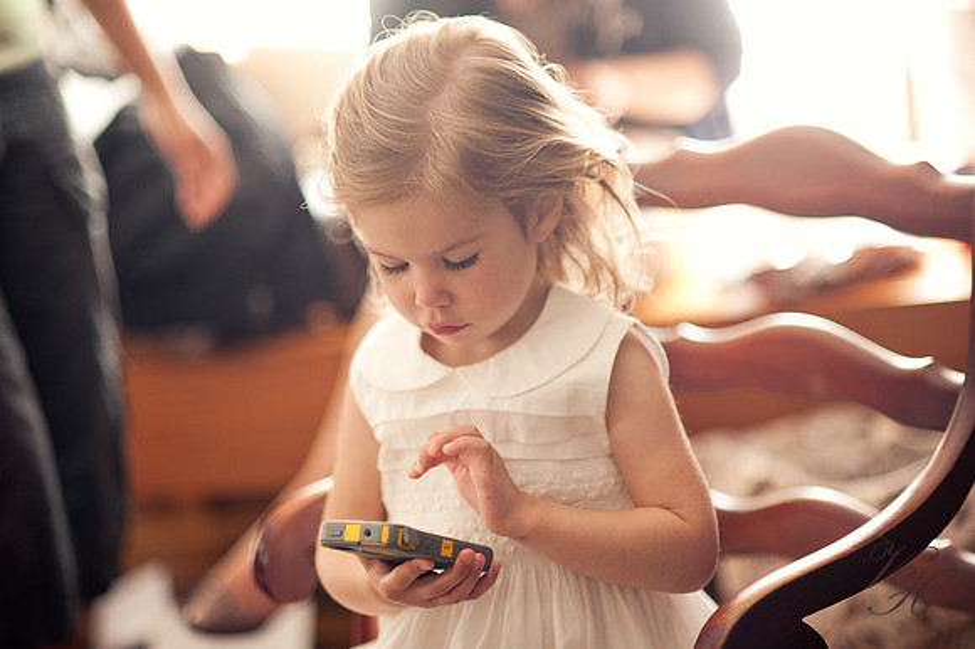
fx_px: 2301
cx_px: 488
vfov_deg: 16.1
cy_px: 324
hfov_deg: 23.9
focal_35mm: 85
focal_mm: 85
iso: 200
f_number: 1.8
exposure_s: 1/125
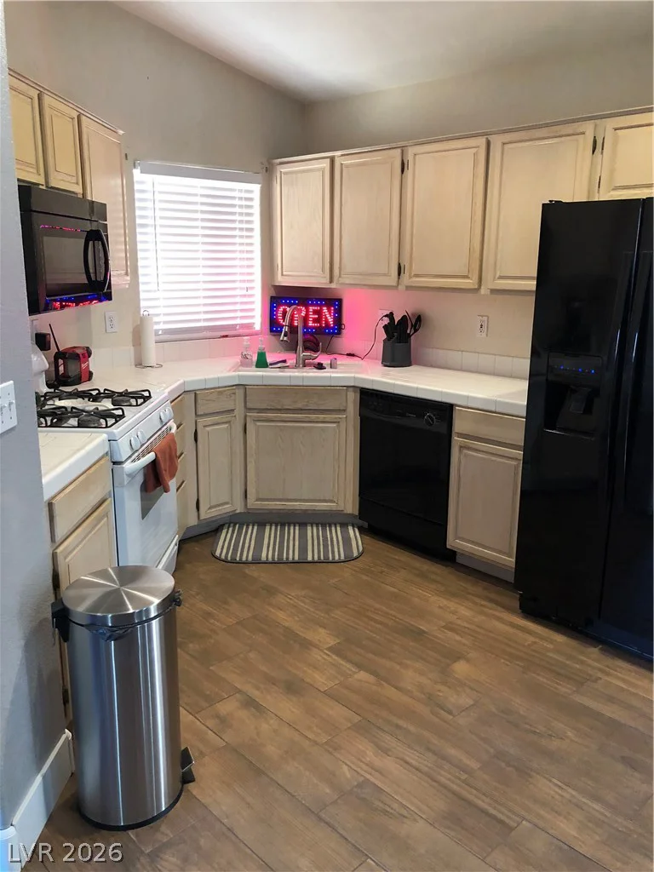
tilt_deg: -14.7
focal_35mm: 28
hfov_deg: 49.7
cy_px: 436
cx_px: 327
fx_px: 705
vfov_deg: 63.4
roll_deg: +0.4
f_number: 1.8
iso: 64
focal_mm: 3.99
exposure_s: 1/15
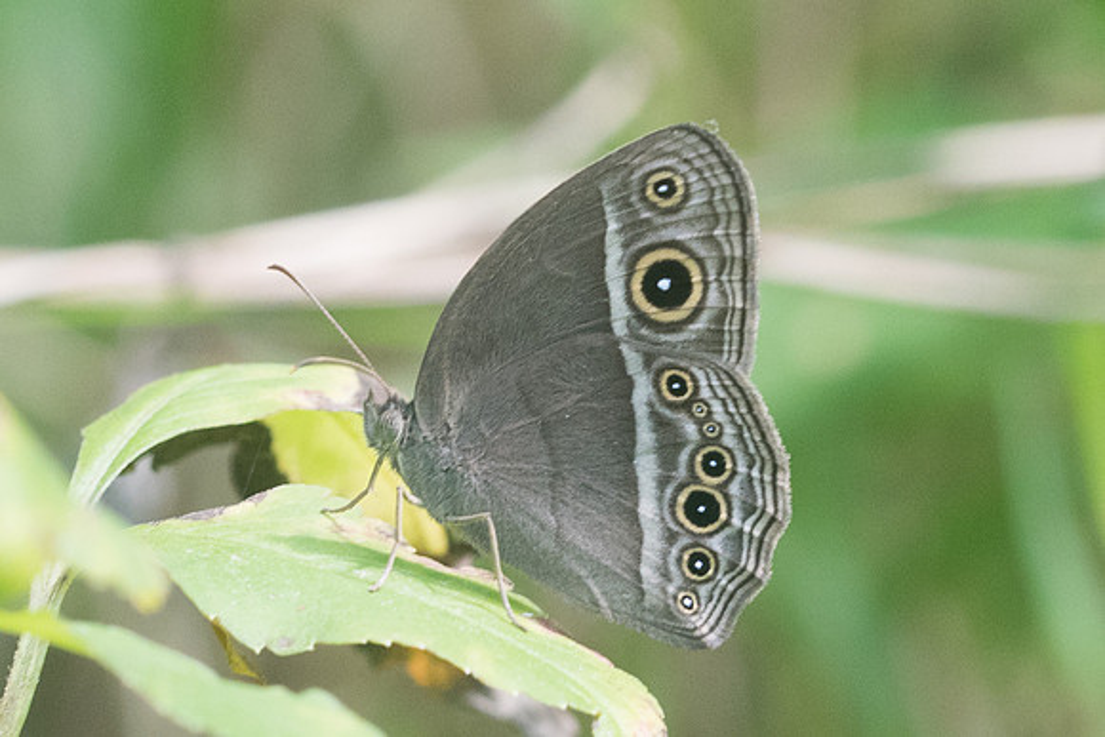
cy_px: 393
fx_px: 20247
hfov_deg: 3.1
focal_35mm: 659
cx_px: 679
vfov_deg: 2.1
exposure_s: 1/250
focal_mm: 150
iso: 800
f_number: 7.1
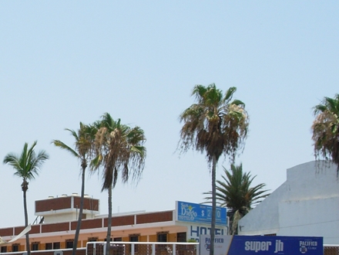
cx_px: 40
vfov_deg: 17.7
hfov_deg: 23.0
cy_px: 180
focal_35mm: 83
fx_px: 813
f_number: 4.9
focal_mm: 6.3
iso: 50
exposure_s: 1/512
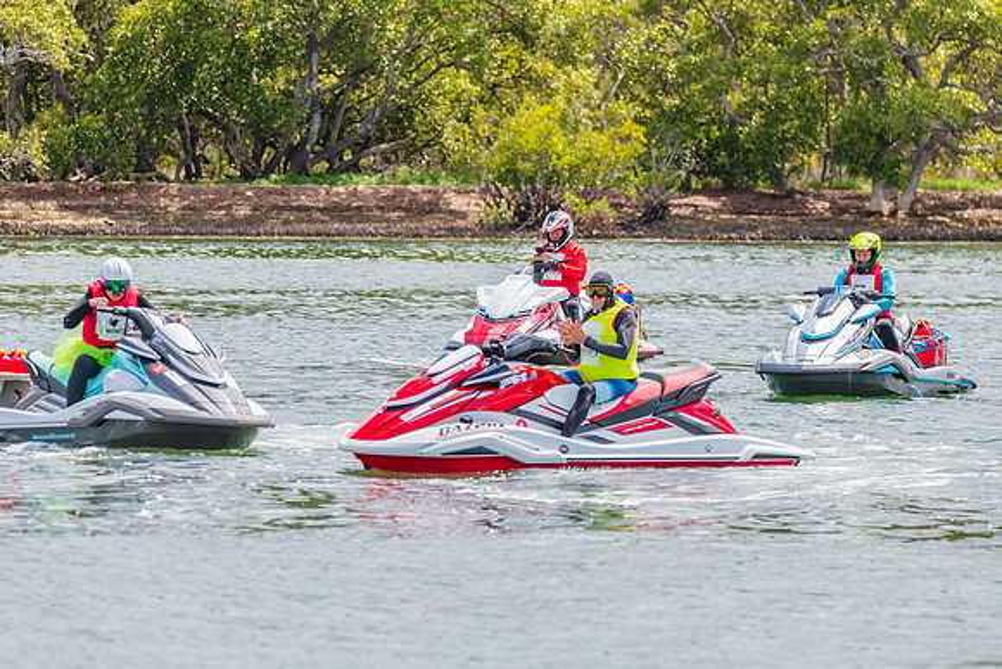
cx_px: 501
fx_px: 8352
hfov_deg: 6.9
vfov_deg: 4.6
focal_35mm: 300
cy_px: 334
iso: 800
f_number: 8
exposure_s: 1/2500
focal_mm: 300
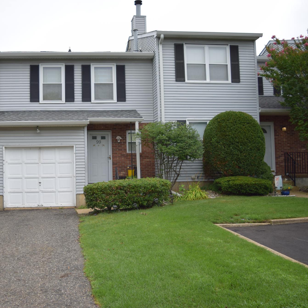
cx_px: 96
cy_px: 155
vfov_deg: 47.2
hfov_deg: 46.3
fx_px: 352
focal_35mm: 35
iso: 200
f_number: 3.5
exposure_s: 1/1250
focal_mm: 18
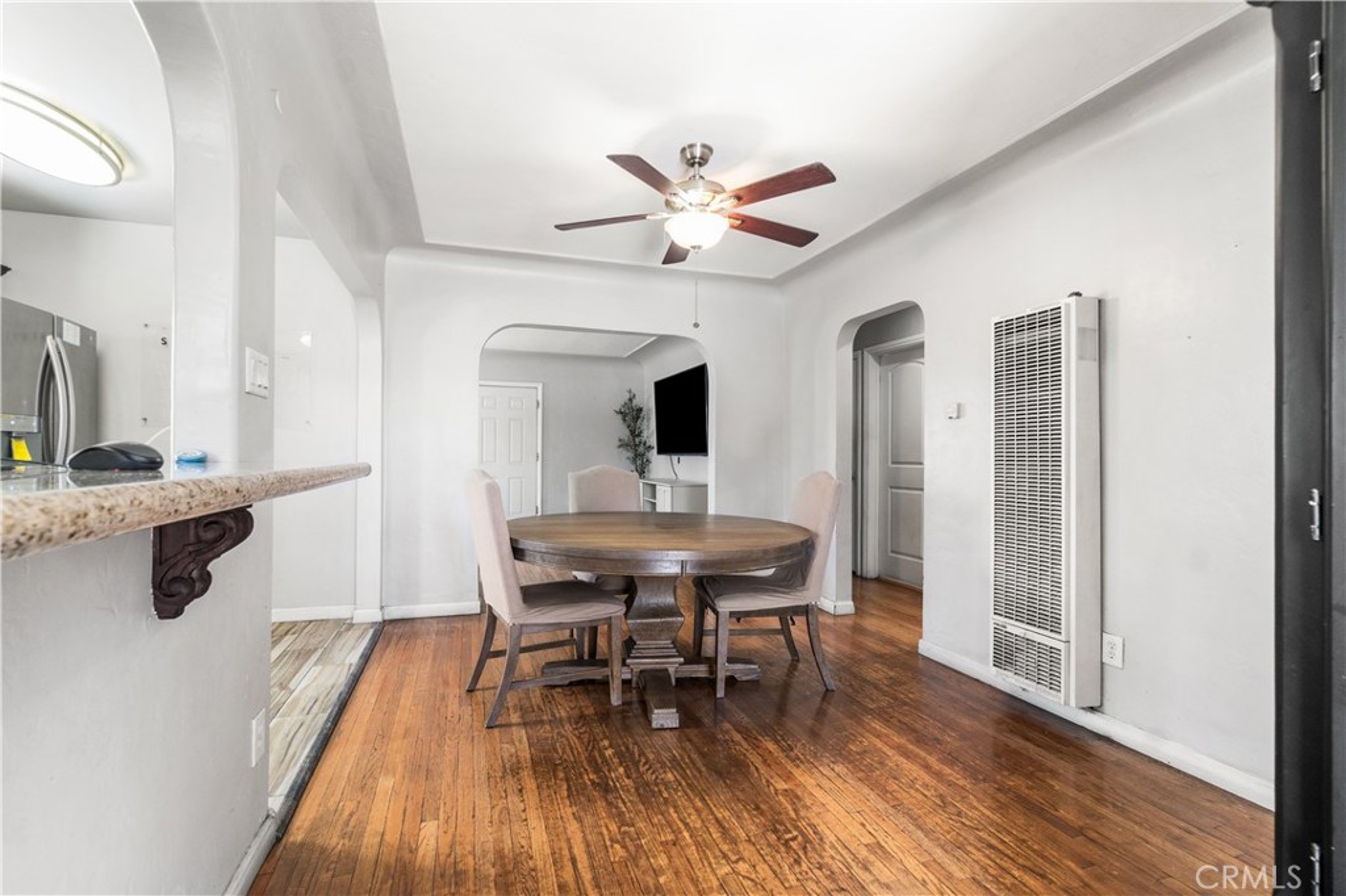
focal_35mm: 15
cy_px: 448
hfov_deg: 100.4
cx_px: 673
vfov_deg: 77.3
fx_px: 561
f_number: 7.1
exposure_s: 1/5
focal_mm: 10
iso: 320
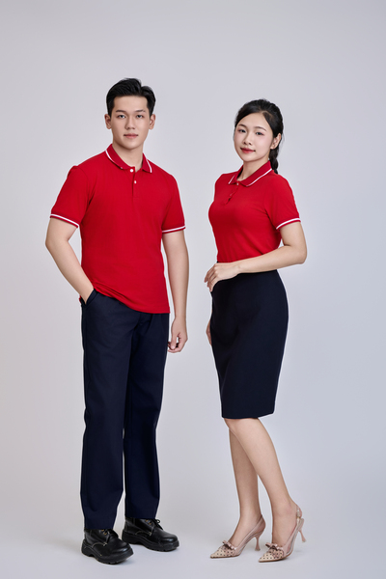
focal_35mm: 95
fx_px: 1528
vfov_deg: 21.5
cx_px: 193
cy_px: 290
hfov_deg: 14.4
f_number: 4
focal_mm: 95
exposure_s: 1/200
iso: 100
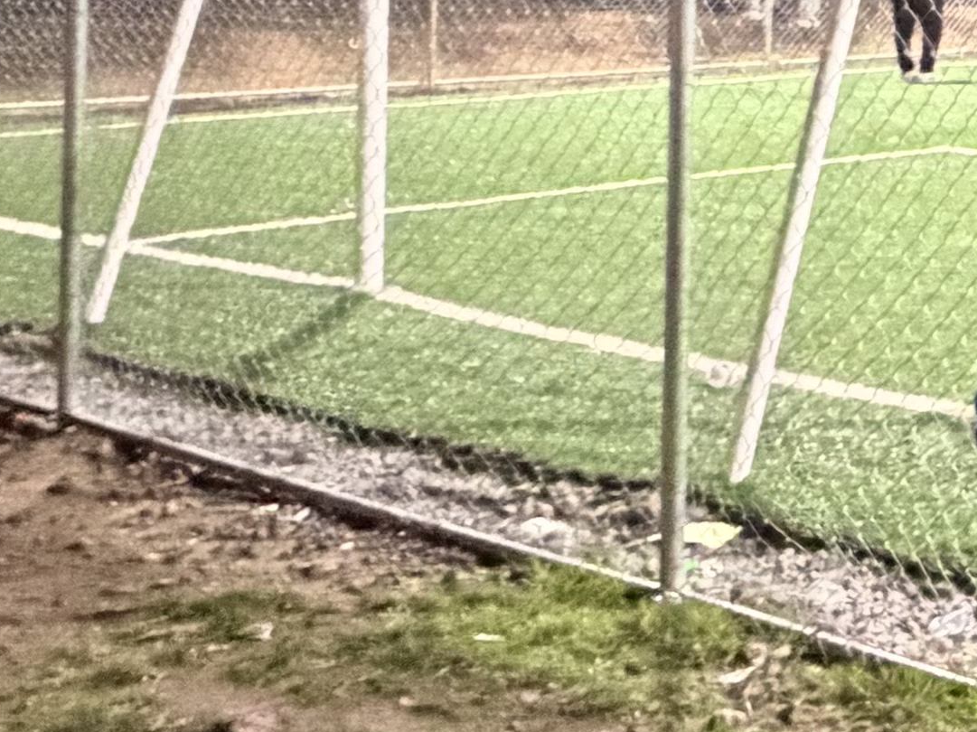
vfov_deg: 18.9
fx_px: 2088
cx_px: 1845
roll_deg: -0.6
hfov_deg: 18.9
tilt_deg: +1.0
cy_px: -118
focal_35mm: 74
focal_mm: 2.22
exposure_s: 1/30
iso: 2000
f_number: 2.2
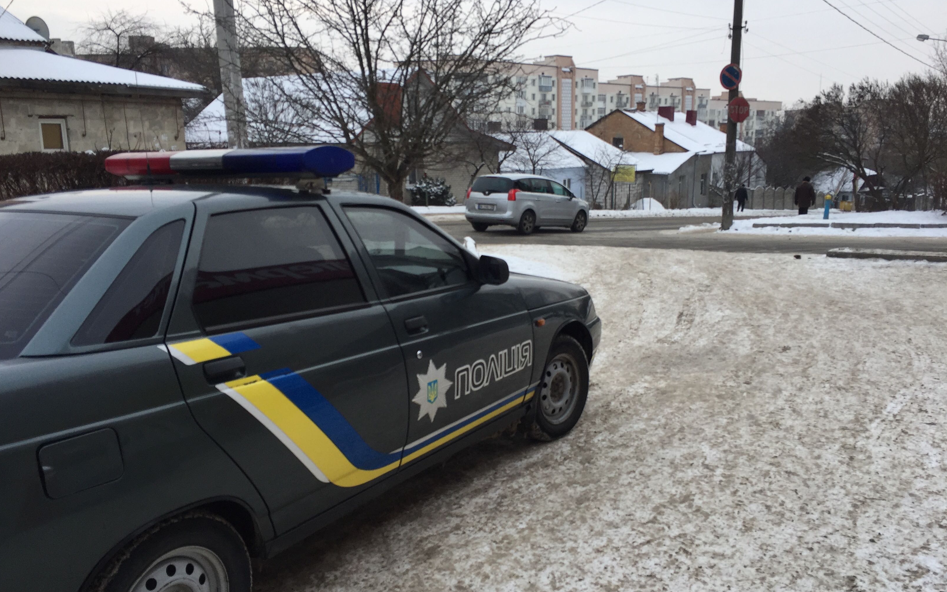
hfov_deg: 61.2
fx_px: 800
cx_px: 474
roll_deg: +1.2
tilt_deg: -10.6
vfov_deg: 40.6
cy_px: 303
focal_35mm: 31
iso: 32
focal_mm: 4.15
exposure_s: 1/534
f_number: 2.2
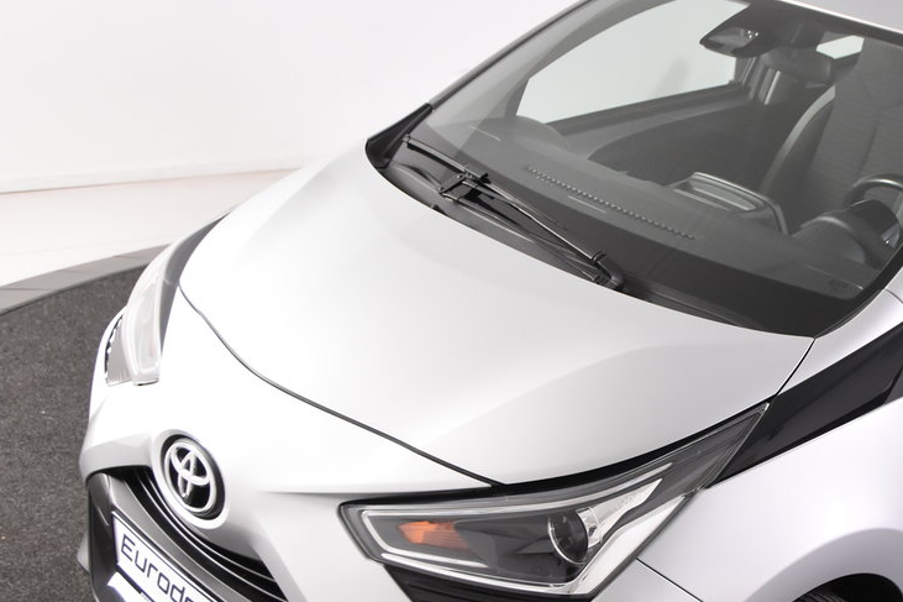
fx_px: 1580
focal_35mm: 63
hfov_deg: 31.1
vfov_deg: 21.4
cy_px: 420
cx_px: 725
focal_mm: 24
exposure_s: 1/60
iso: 1600
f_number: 4
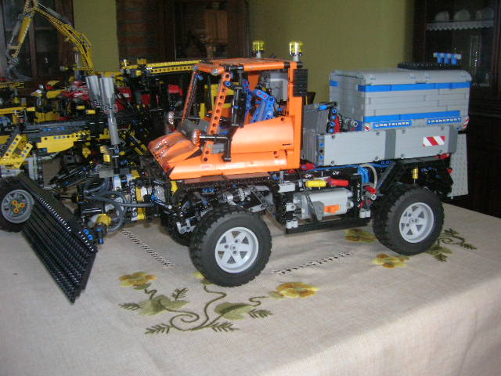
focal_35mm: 34
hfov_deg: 54.0
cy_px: 188
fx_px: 492
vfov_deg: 41.8
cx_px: 250
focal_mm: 5.7
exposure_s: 1/7.2
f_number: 2.9
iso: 200
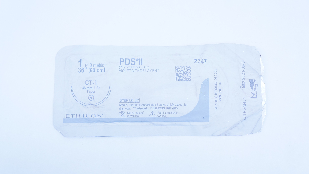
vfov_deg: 19.6
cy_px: 94
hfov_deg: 34.1
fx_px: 504
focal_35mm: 62
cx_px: 154
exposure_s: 1/125
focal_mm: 39
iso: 800
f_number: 5.6
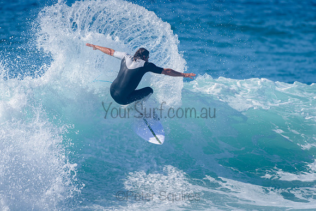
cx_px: 149
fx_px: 4635
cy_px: 111
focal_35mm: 528
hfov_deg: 3.9
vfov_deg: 2.6
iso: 140
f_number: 5.6
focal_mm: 500
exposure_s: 1/2000
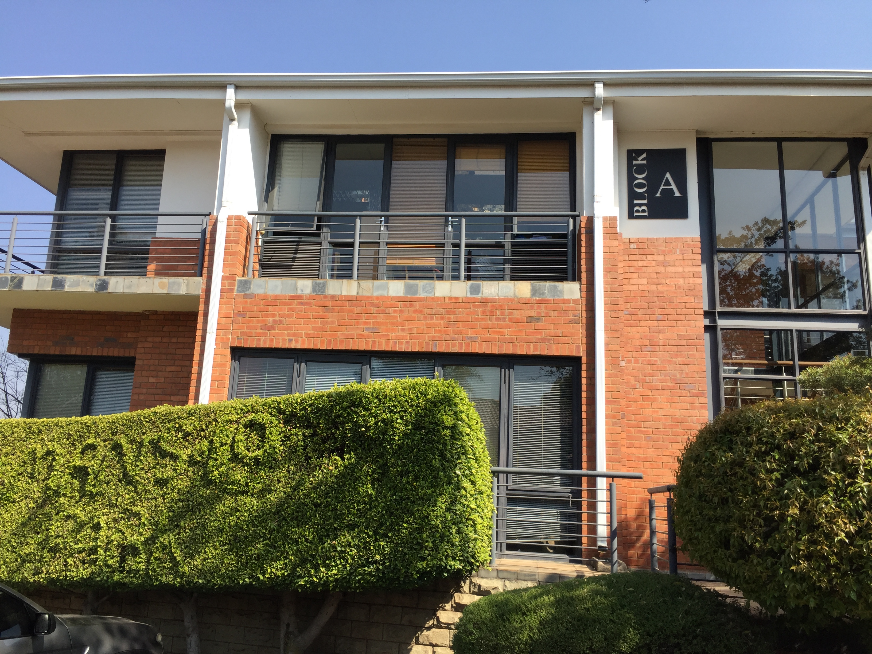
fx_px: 731
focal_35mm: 29
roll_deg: -3.5
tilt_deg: +14.1
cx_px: 436
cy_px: 327
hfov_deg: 61.7
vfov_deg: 48.2
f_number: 2.2
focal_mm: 4.15
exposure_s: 1/964
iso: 32
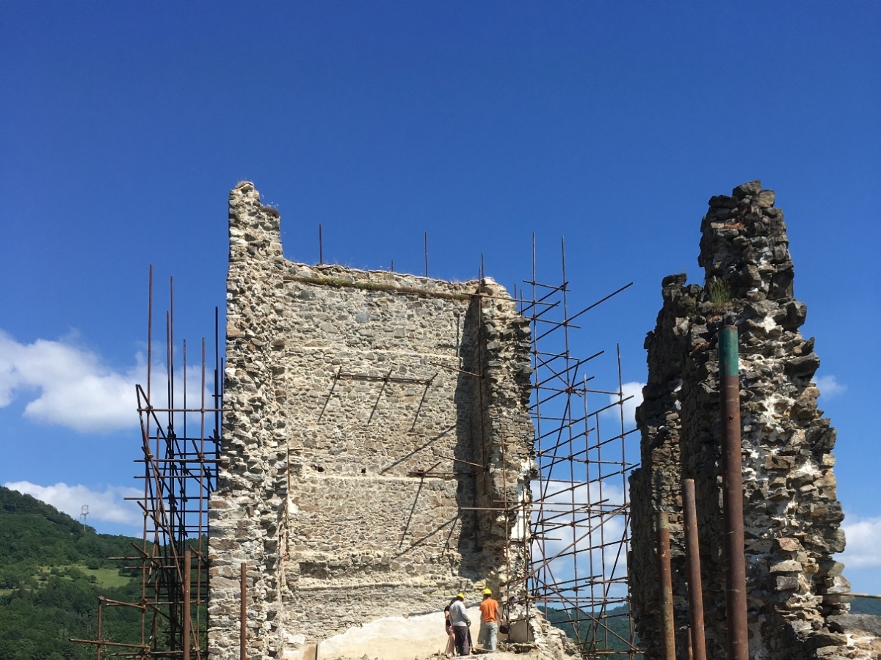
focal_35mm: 29
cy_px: 330
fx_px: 738
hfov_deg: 61.7
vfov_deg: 48.2
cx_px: 440
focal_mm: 4.15
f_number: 2.2
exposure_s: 1/2079
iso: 25
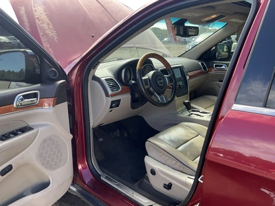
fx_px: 230
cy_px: 103
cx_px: 138
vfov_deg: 48.2
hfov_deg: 61.7
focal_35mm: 29
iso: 20
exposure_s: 1/199
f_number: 1.8
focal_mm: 3
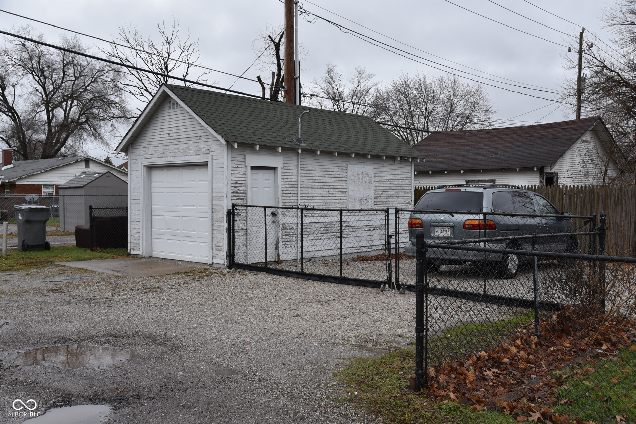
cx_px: 318
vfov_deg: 37.9
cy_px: 212
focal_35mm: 35
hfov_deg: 54.4
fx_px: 618
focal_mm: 35
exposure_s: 1/250
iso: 360
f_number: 8
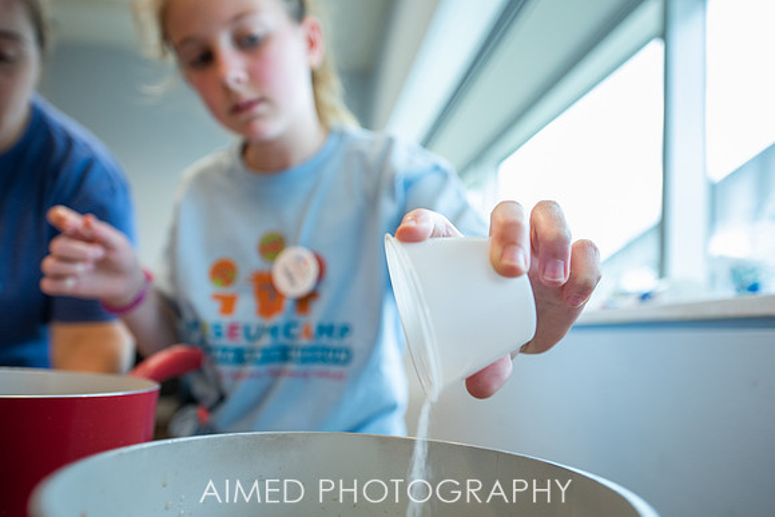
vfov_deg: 49.7
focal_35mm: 26
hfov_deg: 69.6
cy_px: 258
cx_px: 396
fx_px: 558
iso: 640
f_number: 2.8
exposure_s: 1/200
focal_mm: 24
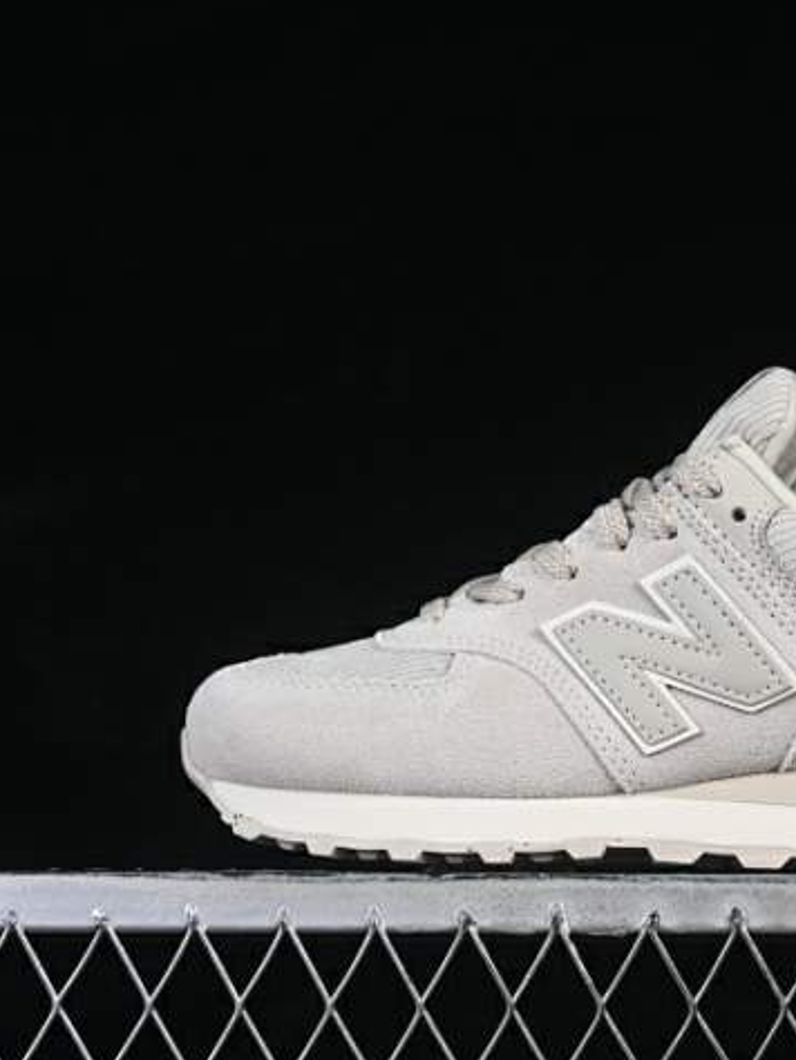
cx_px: 724
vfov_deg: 17.7
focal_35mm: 111
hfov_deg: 13.2
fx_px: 3400
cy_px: 534
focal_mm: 50
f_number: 8
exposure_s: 1/80
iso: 160
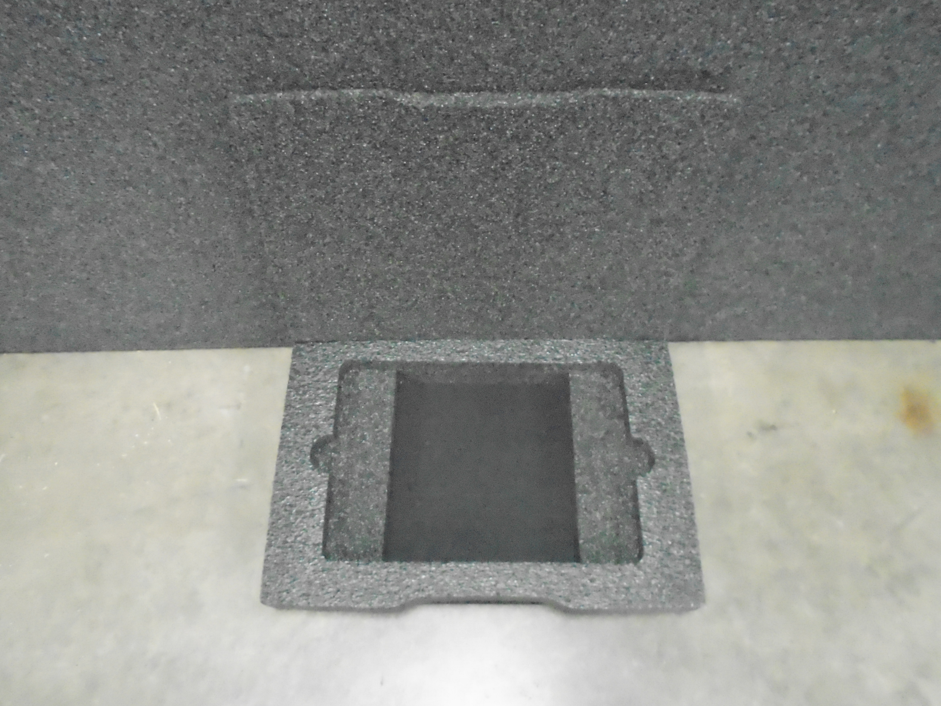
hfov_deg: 67.3
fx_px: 707
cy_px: 353
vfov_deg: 53.1
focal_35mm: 26
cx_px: 470
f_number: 3.2
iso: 3200
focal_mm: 4.6
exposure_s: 1/40
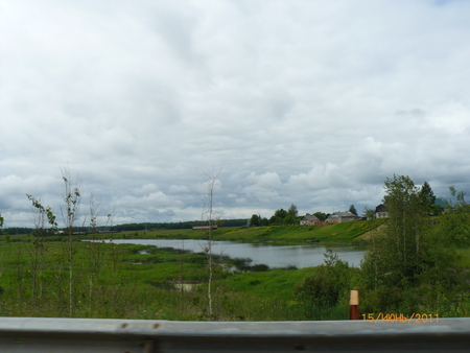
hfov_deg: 51.3
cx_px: 235
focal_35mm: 36
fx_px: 489
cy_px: 176
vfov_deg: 39.7
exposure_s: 1/500
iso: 100
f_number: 6.3
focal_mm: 6
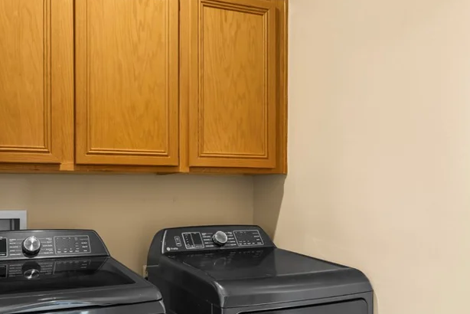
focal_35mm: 30
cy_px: 197
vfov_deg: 43.3
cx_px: 135
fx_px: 392
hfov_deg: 59.5
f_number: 8
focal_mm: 18
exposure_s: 1/1.25
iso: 400
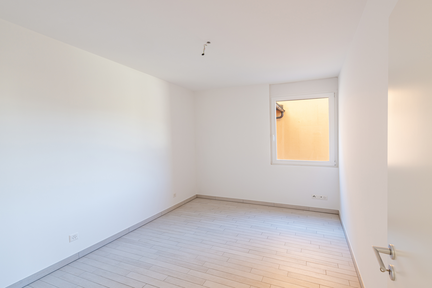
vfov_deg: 81.2
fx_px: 168
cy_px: 144
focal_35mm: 14
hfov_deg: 104.3
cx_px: 216
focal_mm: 14
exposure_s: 1/1.67
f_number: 9
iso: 100
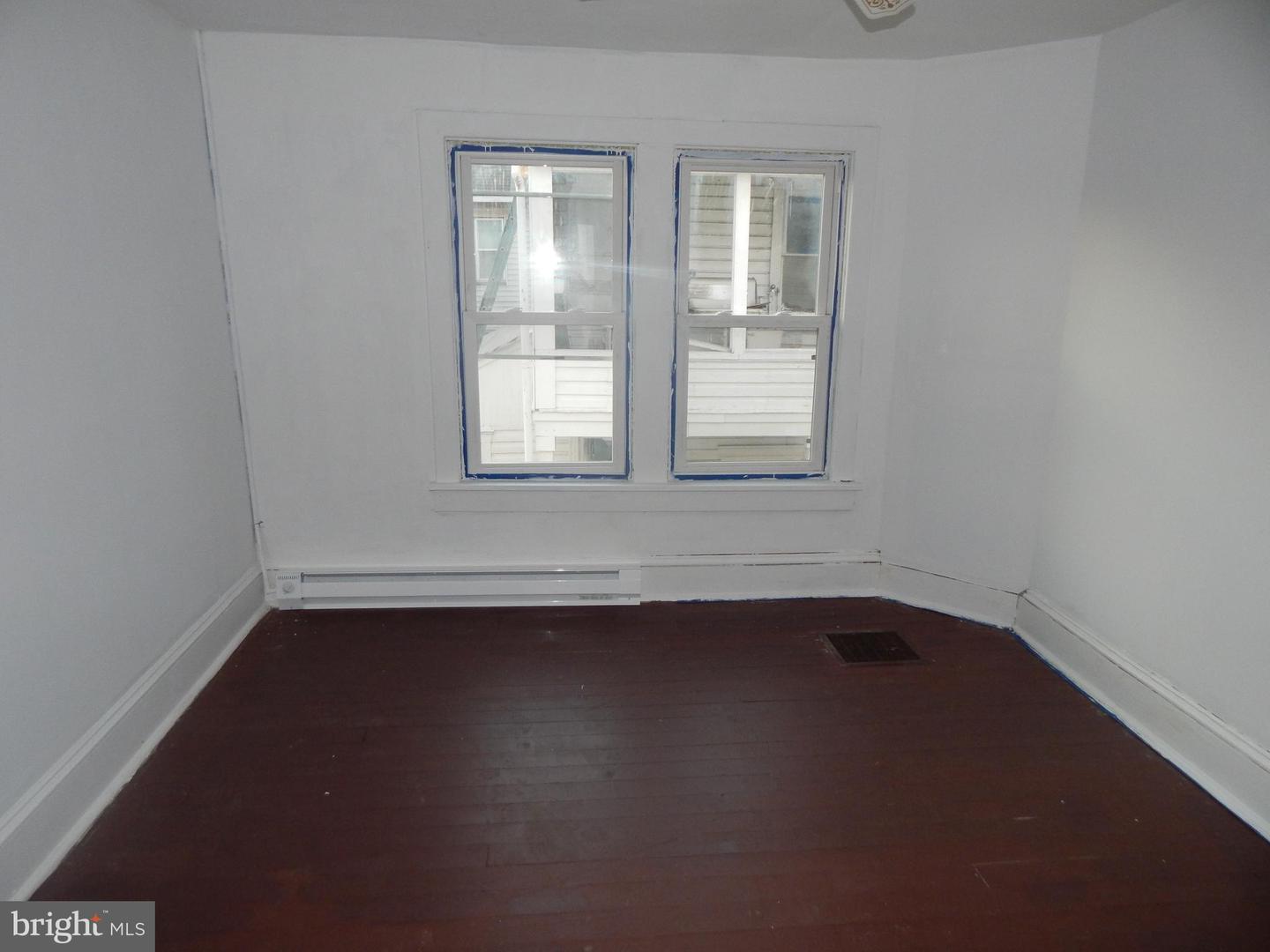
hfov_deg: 76.4
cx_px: 635
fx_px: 807
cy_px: 476
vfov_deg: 61.1
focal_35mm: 22
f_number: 3
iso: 200
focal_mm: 4
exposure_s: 1/30
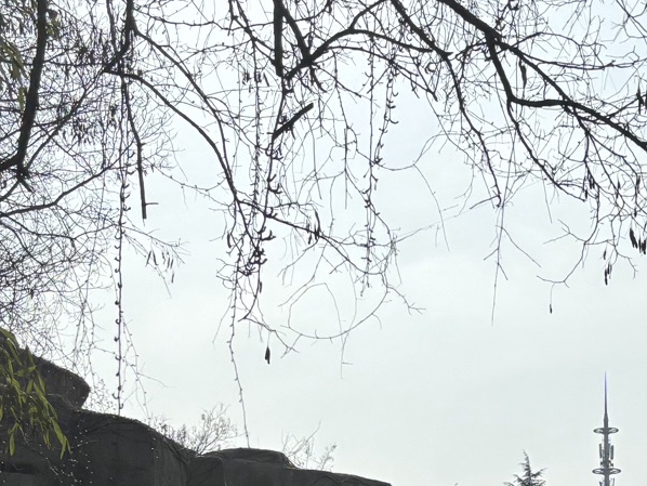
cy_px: 642
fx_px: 1627
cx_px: 534
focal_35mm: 87
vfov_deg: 16.1
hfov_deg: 22.1
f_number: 1.6
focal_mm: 5.96
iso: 50
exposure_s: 1/8333
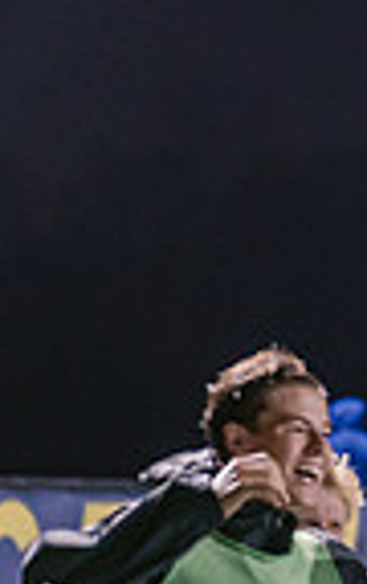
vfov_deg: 7.2
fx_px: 4602
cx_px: 1138
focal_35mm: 289
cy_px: 713
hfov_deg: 4.4
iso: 2500
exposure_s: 1/125
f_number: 3.5
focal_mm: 70
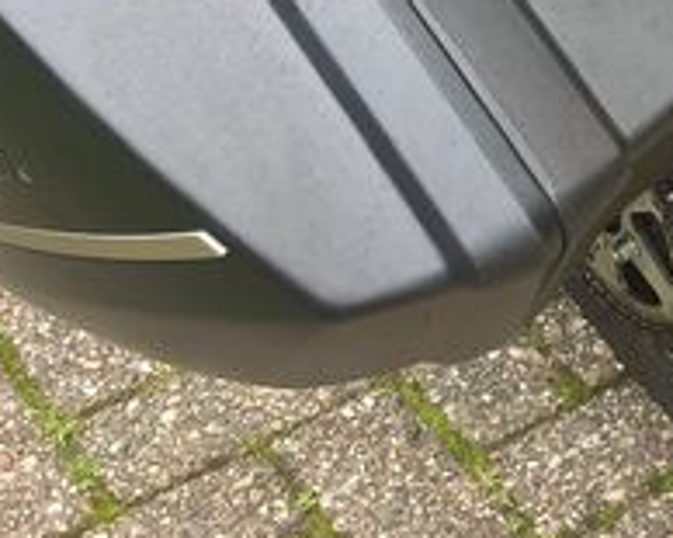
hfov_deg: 19.5
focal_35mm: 90
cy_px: -215
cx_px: 892
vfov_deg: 15.9
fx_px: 1792
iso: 64
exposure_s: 1/121
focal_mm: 3.99
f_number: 1.8
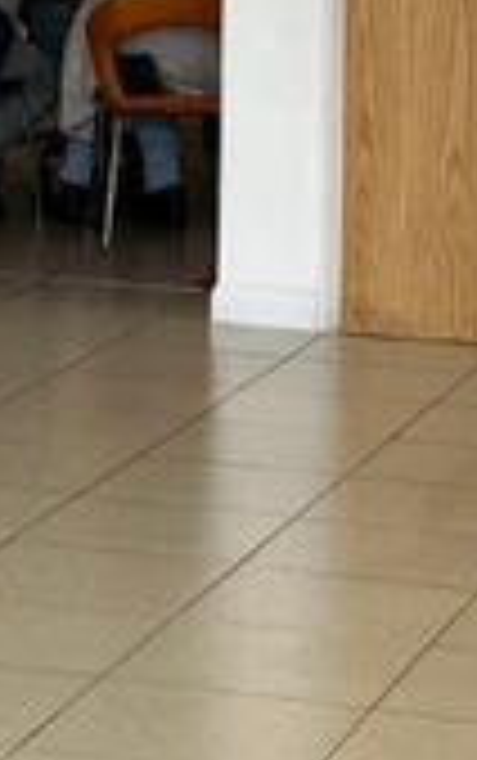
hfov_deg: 7.2
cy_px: -236
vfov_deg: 11.3
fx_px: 3755
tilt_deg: +1.9
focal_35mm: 181
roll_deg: -0.8
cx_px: -144
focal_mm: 5.7
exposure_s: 1/198
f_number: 1.5
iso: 40
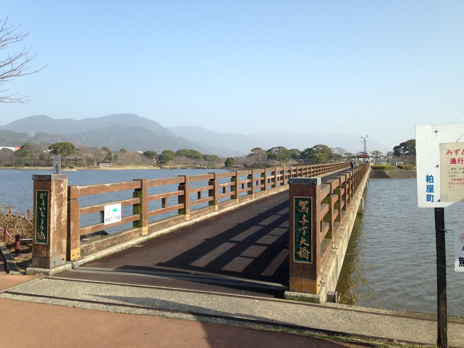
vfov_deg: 42.9
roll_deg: -1.1
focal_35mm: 33
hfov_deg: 55.4
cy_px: 174
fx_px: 442
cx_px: 232
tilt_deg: -0.3
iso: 50
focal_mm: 4.12
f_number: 2.4
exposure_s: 1/919
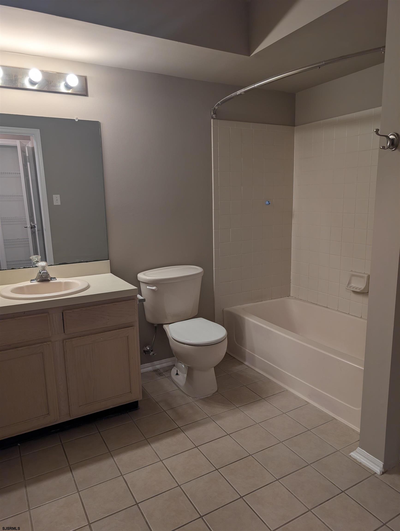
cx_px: 200
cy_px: 266
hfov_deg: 56.9
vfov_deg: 71.5
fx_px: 369
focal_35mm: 24
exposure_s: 1/24
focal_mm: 6.9
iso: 29
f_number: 1.68
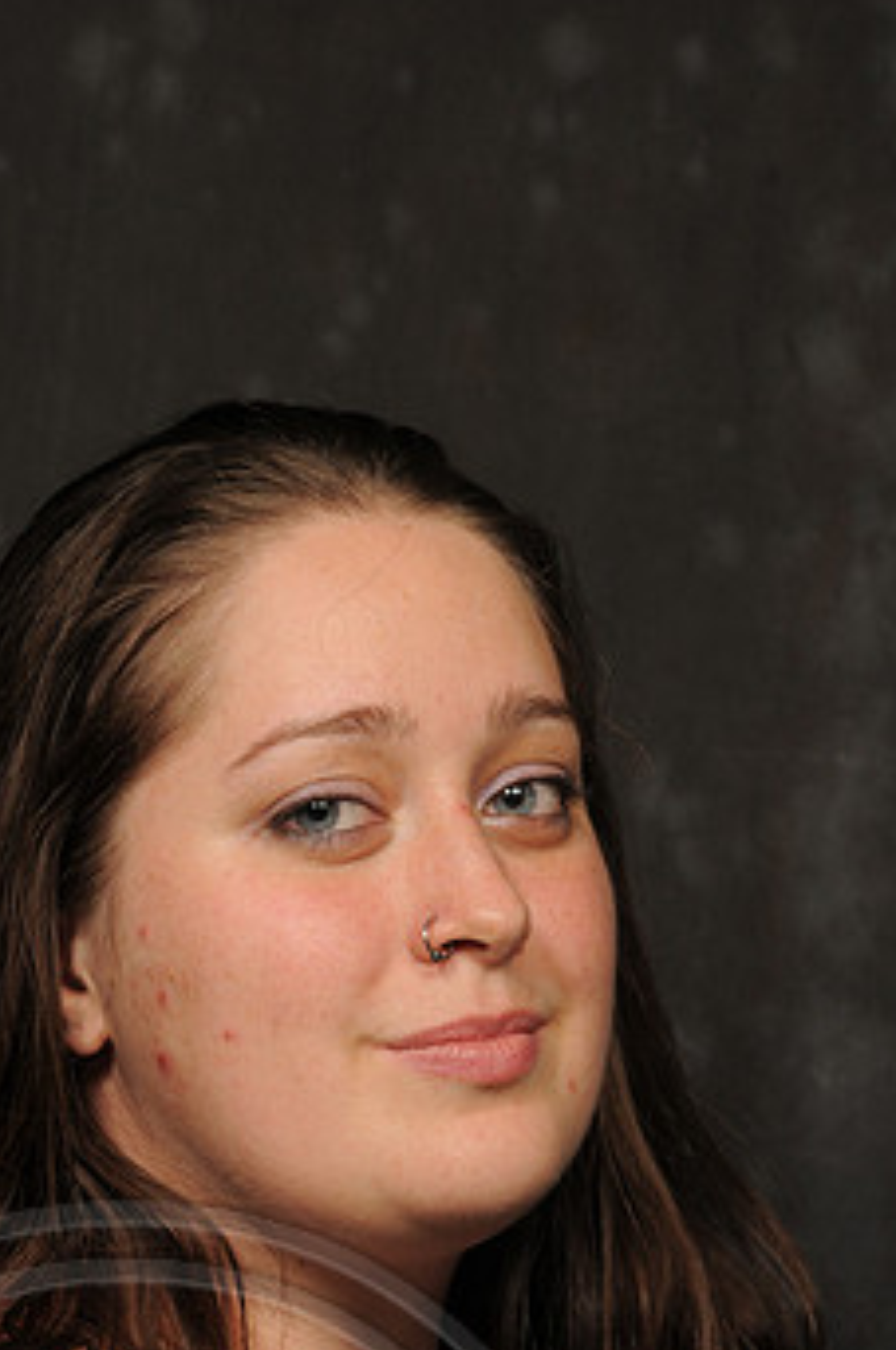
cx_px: 341
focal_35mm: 191
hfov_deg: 7.2
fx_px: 7146
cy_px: 1038
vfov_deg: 10.8
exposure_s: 1/100
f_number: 7.1
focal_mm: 75
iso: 200
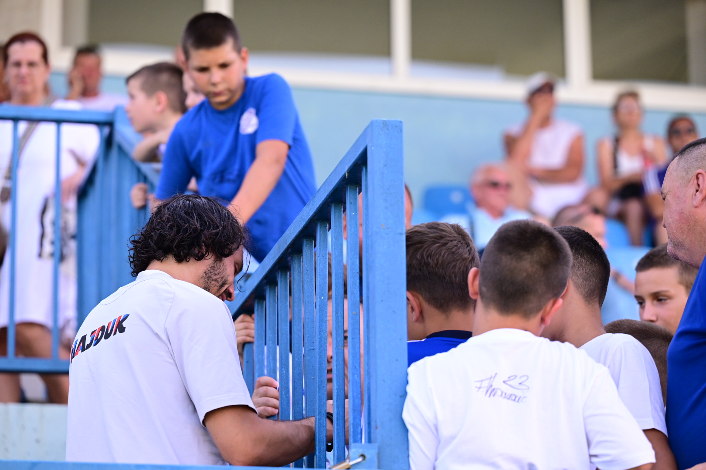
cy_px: 235
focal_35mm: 140
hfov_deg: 14.7
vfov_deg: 9.8
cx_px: 353
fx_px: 2745
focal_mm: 140
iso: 2000
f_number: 4
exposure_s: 1/2500
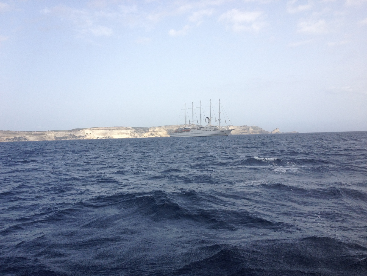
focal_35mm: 35
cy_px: 138
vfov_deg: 40.7
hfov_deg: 52.6
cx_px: 184
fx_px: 371
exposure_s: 1/1227
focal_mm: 4.28
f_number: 2.4
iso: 64
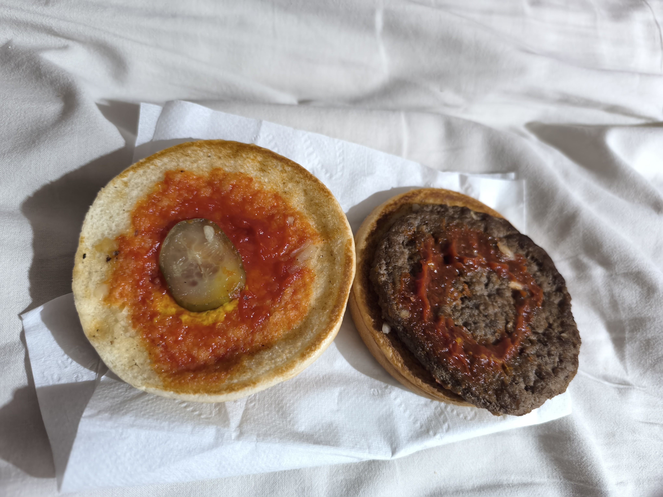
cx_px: 332
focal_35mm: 23
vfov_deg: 58.9
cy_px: 248
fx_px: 441
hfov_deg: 73.9
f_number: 1.65
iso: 3200
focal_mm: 6.14
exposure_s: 1/25
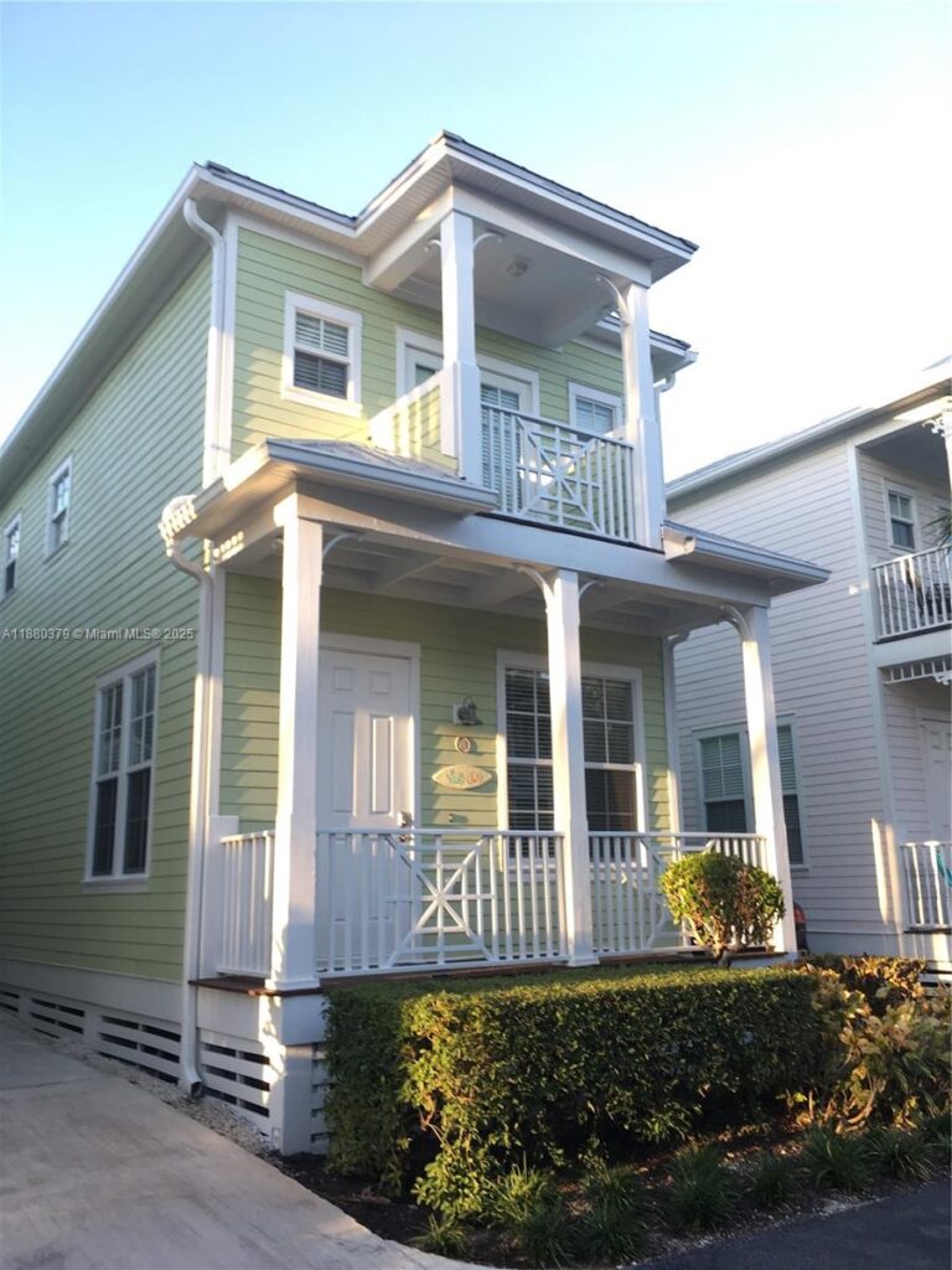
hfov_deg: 48.2
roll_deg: +1.3
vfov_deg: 61.7
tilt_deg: +12.2
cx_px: 476
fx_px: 1063
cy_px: 635
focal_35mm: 29
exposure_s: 1/120
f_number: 2.2
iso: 25
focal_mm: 4.15
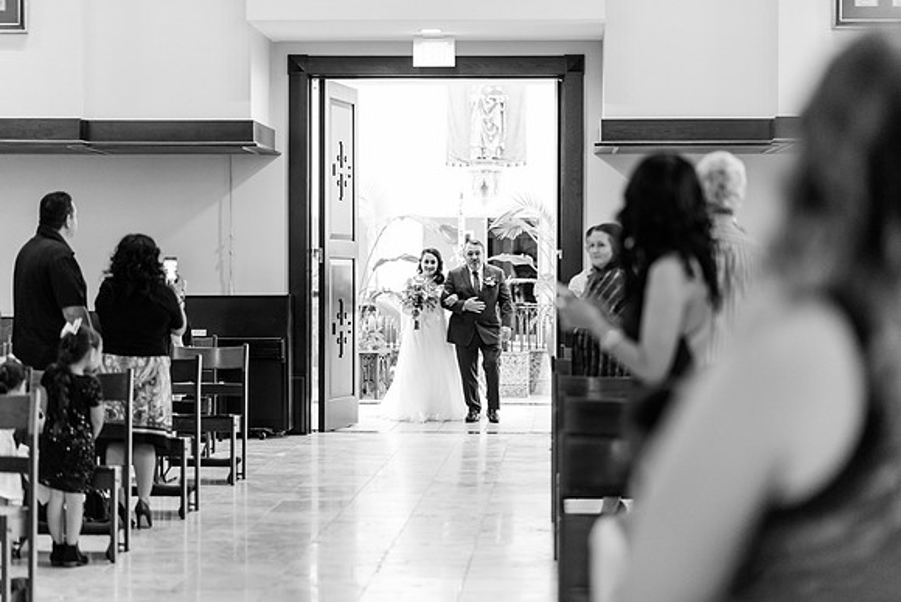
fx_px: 2175
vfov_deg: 15.7
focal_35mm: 87
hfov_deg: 23.4
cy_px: 301
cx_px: 450
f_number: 2
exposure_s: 1/125
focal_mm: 85
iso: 1600
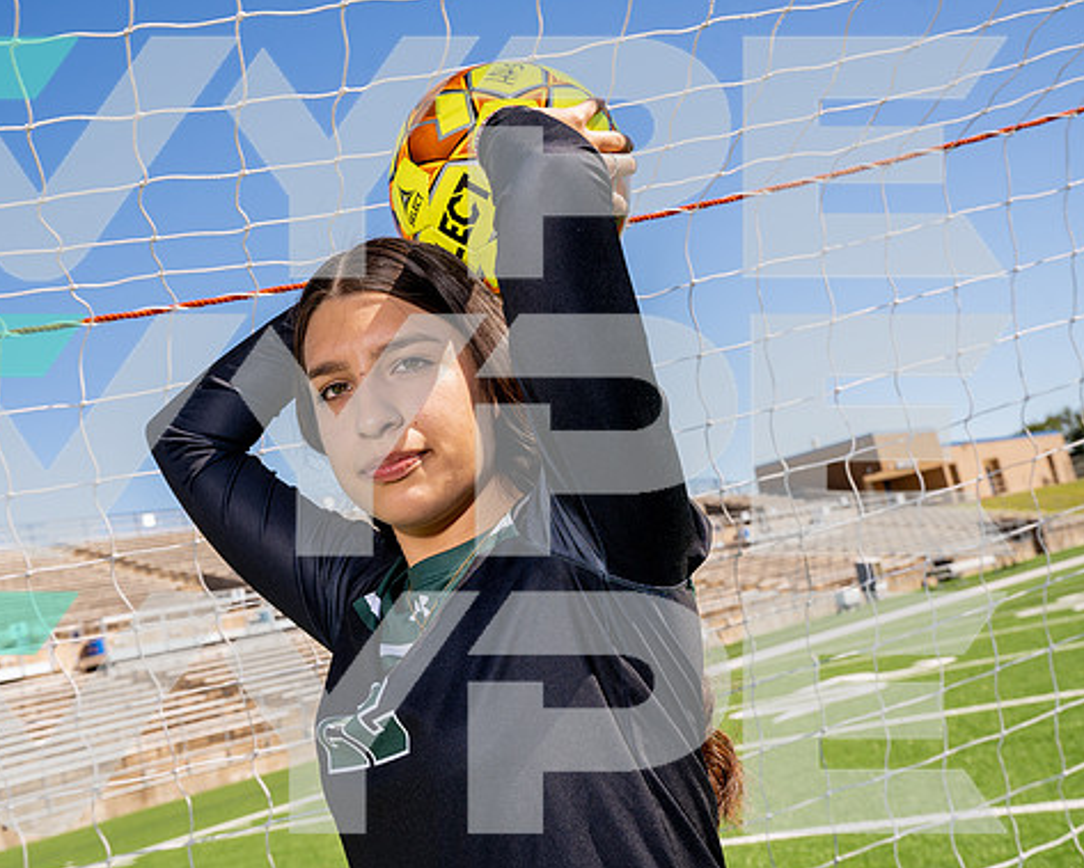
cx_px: 431
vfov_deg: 32.8
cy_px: 436
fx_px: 1477
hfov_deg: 40.1
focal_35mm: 46
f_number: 9
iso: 100
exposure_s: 1/250
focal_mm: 40
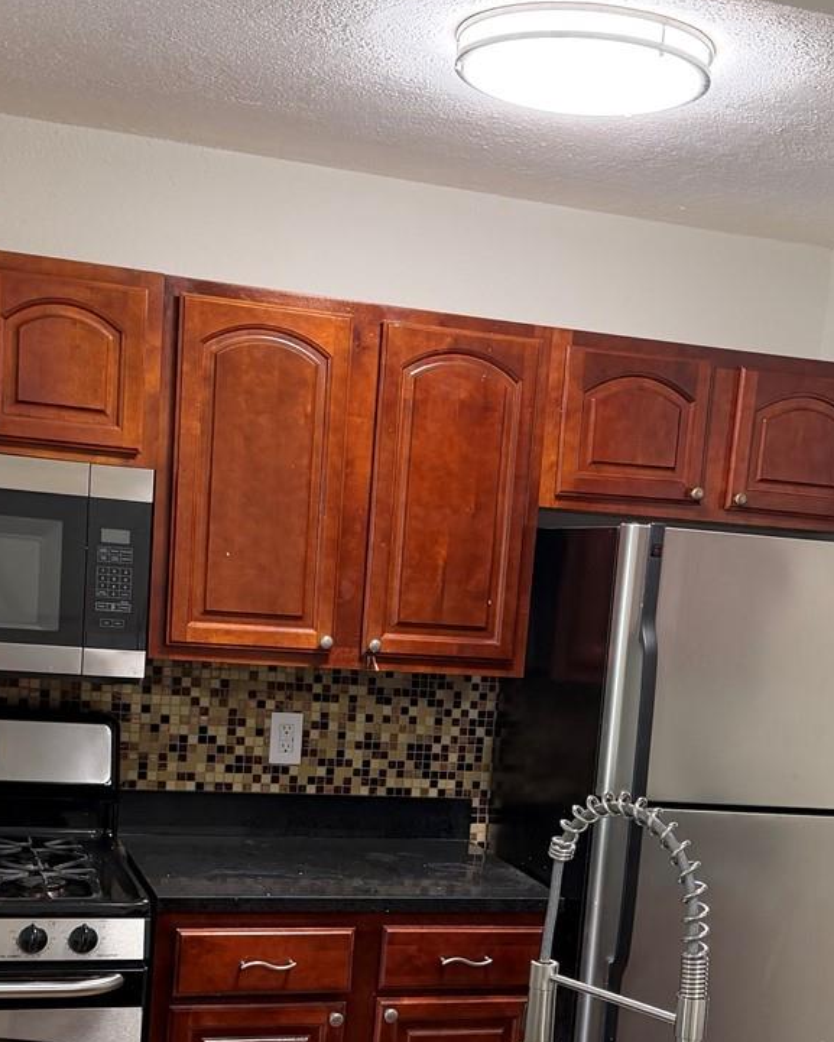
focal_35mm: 52
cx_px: 470
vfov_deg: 35.2
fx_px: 1604
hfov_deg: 29.1
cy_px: 782
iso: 200
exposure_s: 1/60
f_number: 1.78
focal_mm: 6.76
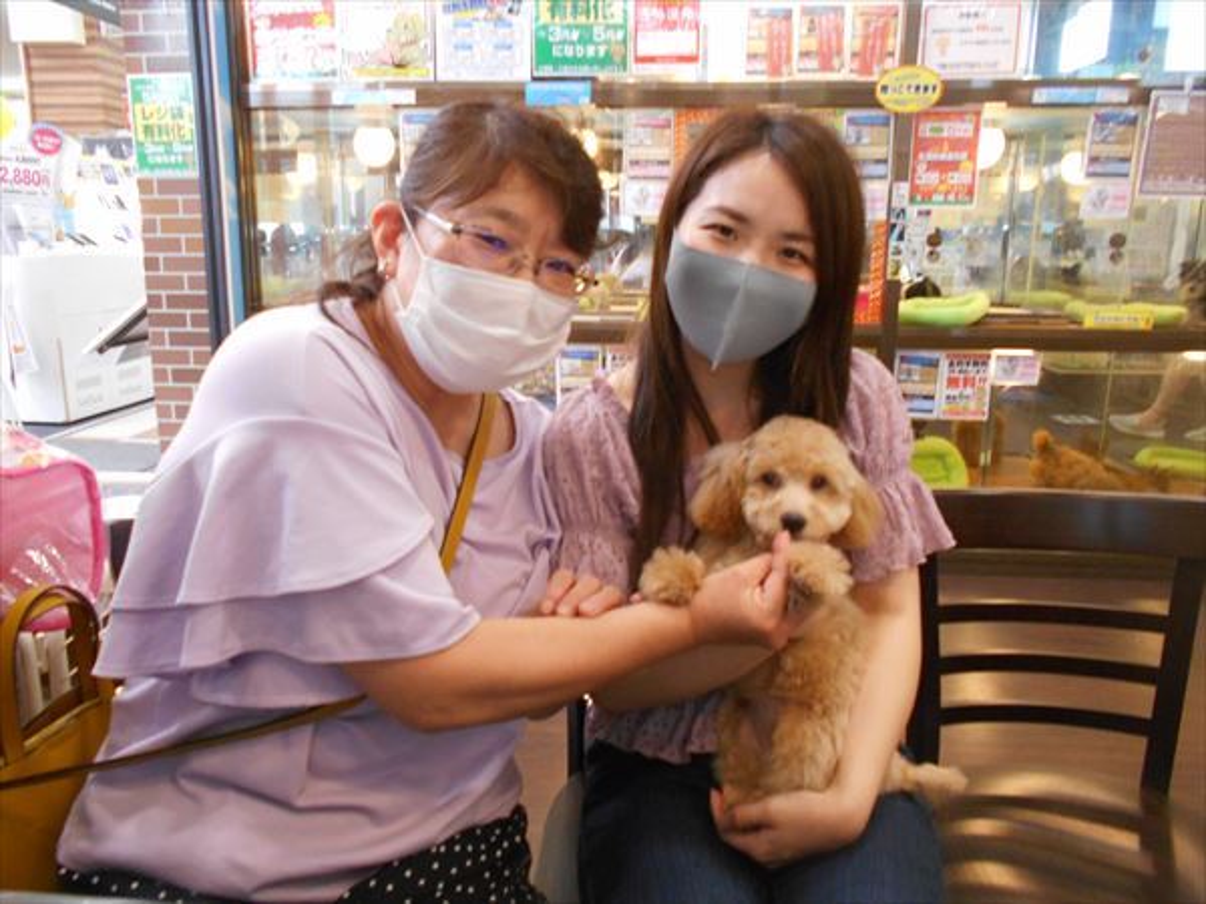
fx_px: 906
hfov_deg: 67.3
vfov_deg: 53.1
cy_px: 452
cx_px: 603
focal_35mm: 26
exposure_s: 1/30
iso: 400
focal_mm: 4.6
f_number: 3.2
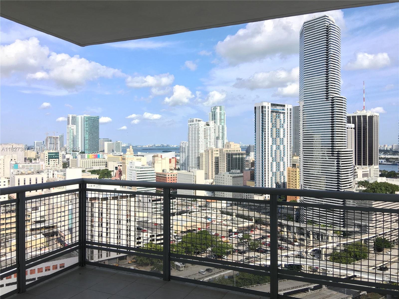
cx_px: 200
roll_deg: -0.2
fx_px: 334
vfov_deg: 48.2
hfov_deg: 61.7
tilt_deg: +1.4
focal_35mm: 29
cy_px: 150
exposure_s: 1/530
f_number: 2.2
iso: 25
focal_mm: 4.15
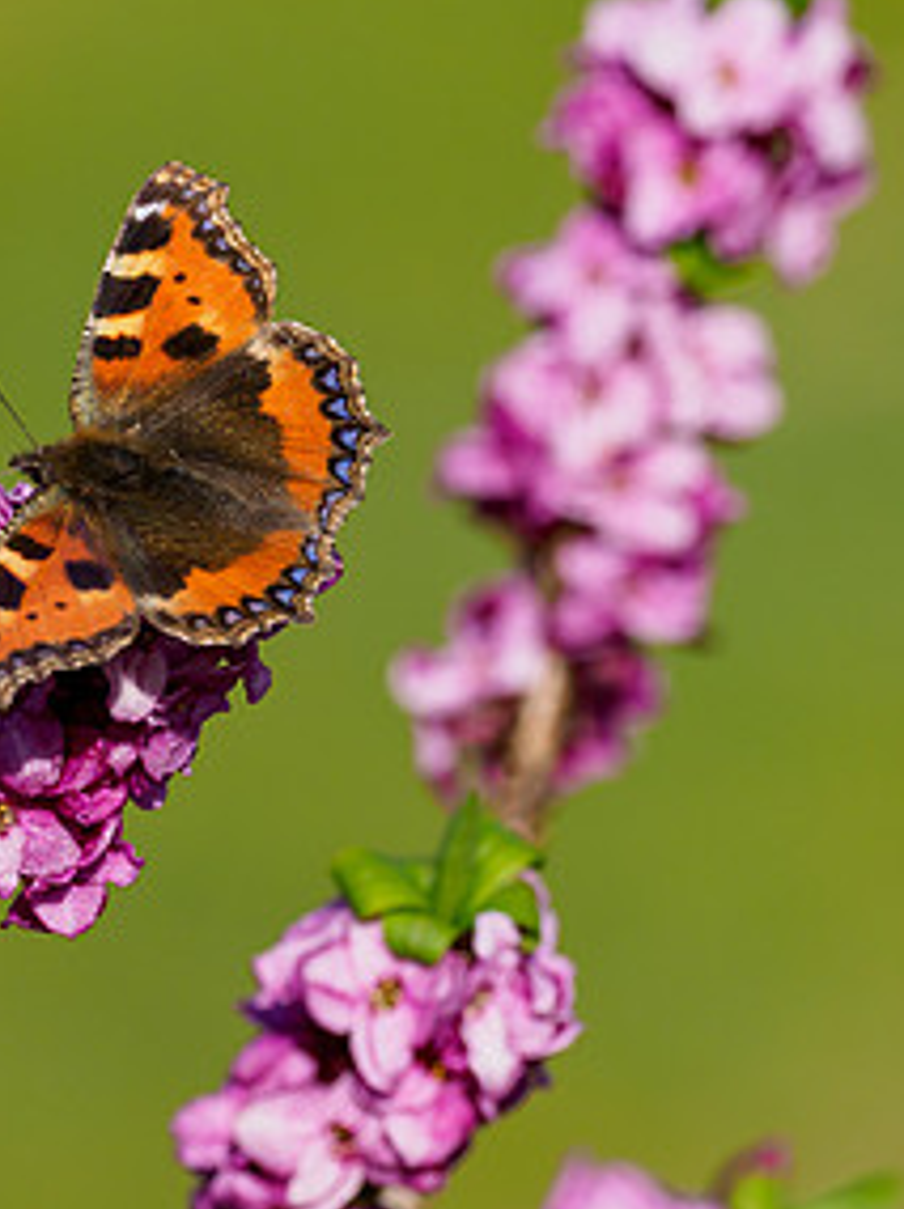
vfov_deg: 1.6
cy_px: 505
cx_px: 74
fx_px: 44147
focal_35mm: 1265
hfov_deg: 1.2
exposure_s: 1/640
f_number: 6.3
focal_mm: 300
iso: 200
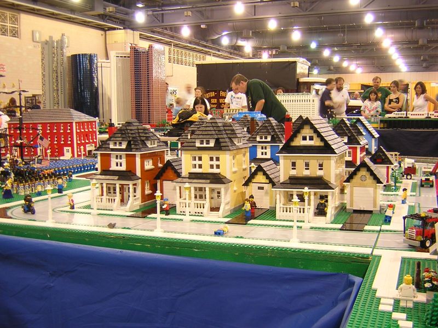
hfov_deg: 46.8
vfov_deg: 36.0
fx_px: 506
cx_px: 219
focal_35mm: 40
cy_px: 164
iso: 100
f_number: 2.7
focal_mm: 5.2
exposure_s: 1/5.9
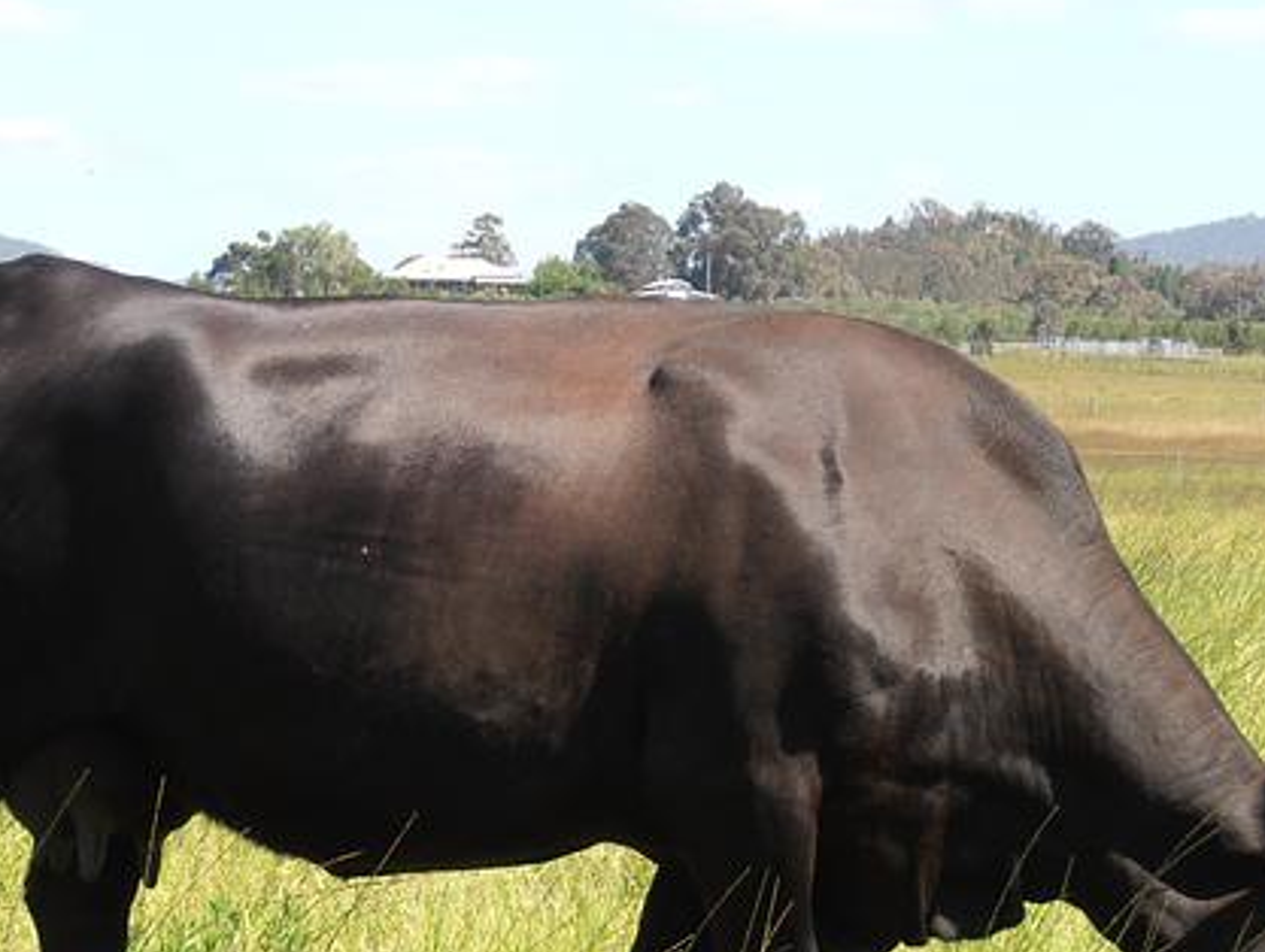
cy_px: 572
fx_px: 6038
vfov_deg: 9.0
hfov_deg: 12.0
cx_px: 598
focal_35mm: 165
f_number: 5.5
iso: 80
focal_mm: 19.64
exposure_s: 1/200
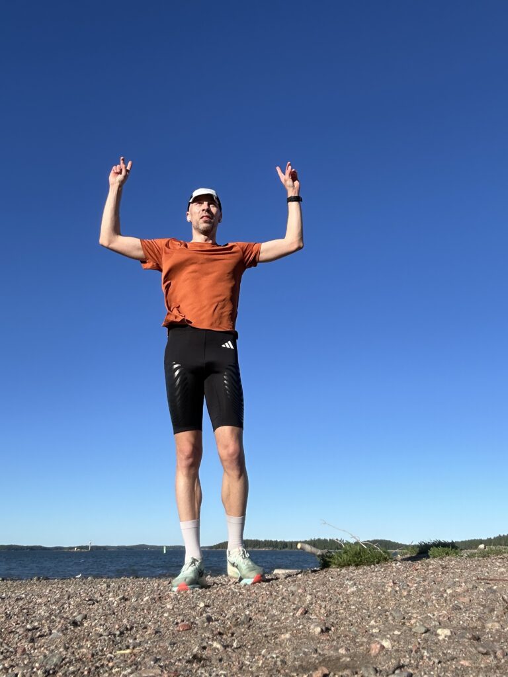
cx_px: 254
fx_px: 587
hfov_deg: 46.8
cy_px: 338
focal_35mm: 30
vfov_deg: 60.0
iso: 25
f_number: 1.9
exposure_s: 1/1634
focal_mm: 2.69
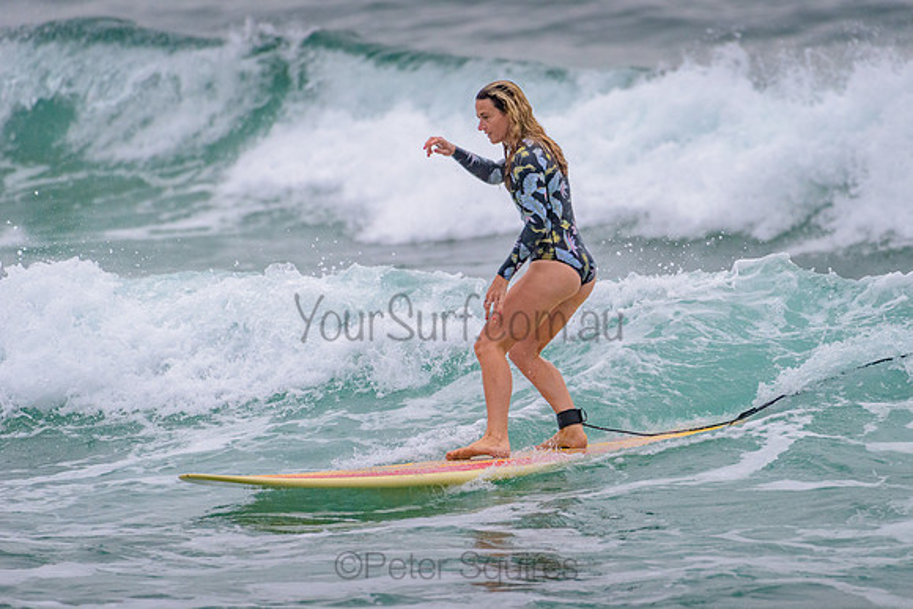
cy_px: 314
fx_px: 14920
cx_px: 559
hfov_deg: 3.5
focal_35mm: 588
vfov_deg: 2.3
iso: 1000
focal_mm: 480
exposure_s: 1/1250
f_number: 5.6
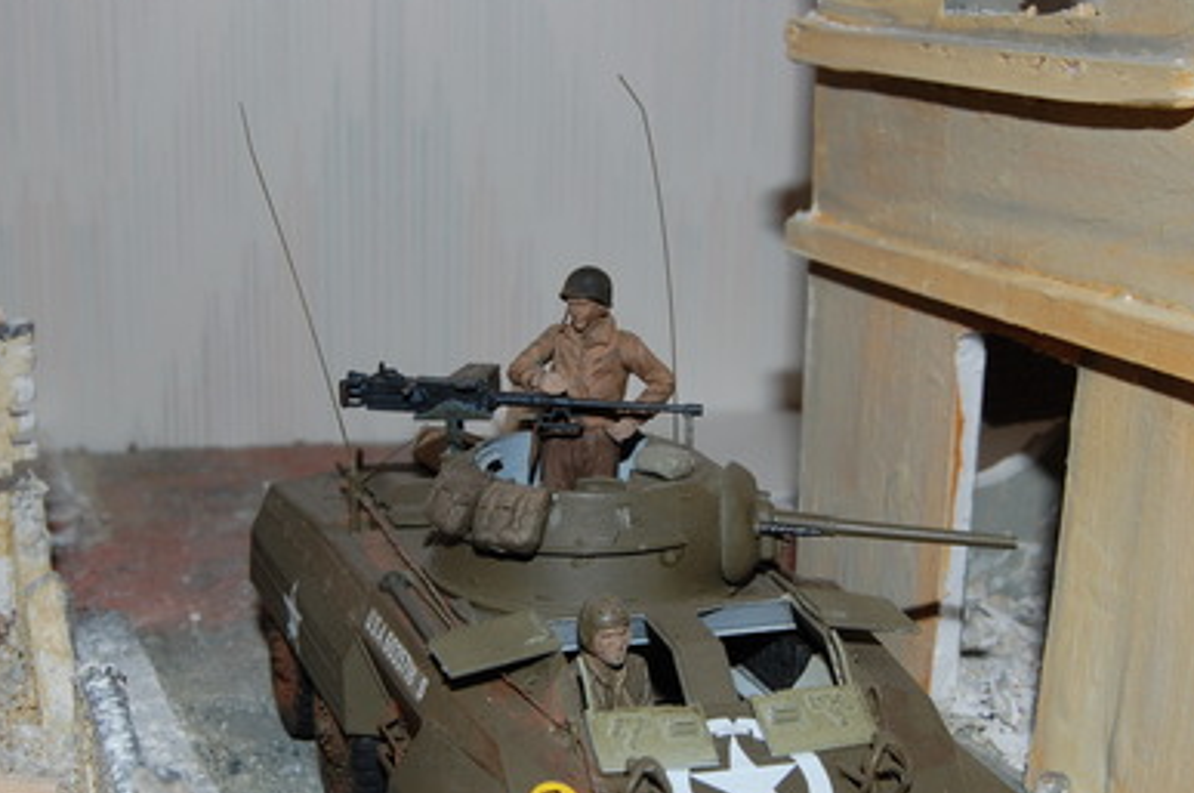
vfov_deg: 21.8
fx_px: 2054
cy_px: 491
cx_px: 531
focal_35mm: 62
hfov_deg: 32.4
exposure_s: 1/40
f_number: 13
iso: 200
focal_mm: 32
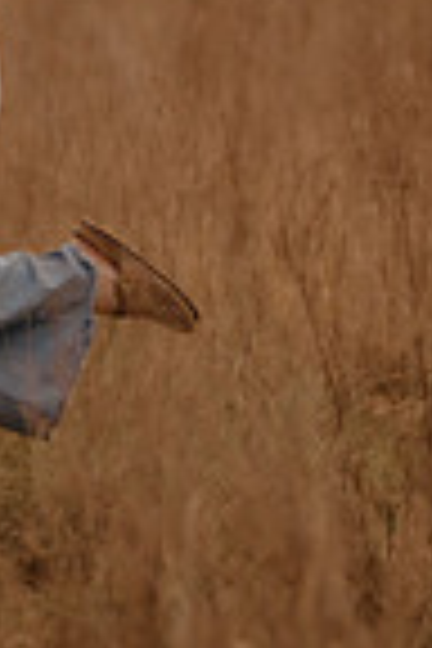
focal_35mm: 265
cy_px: -135
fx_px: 4770
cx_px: -135
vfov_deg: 7.7
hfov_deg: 5.2
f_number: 1.4
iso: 320
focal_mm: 85
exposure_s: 1/1250
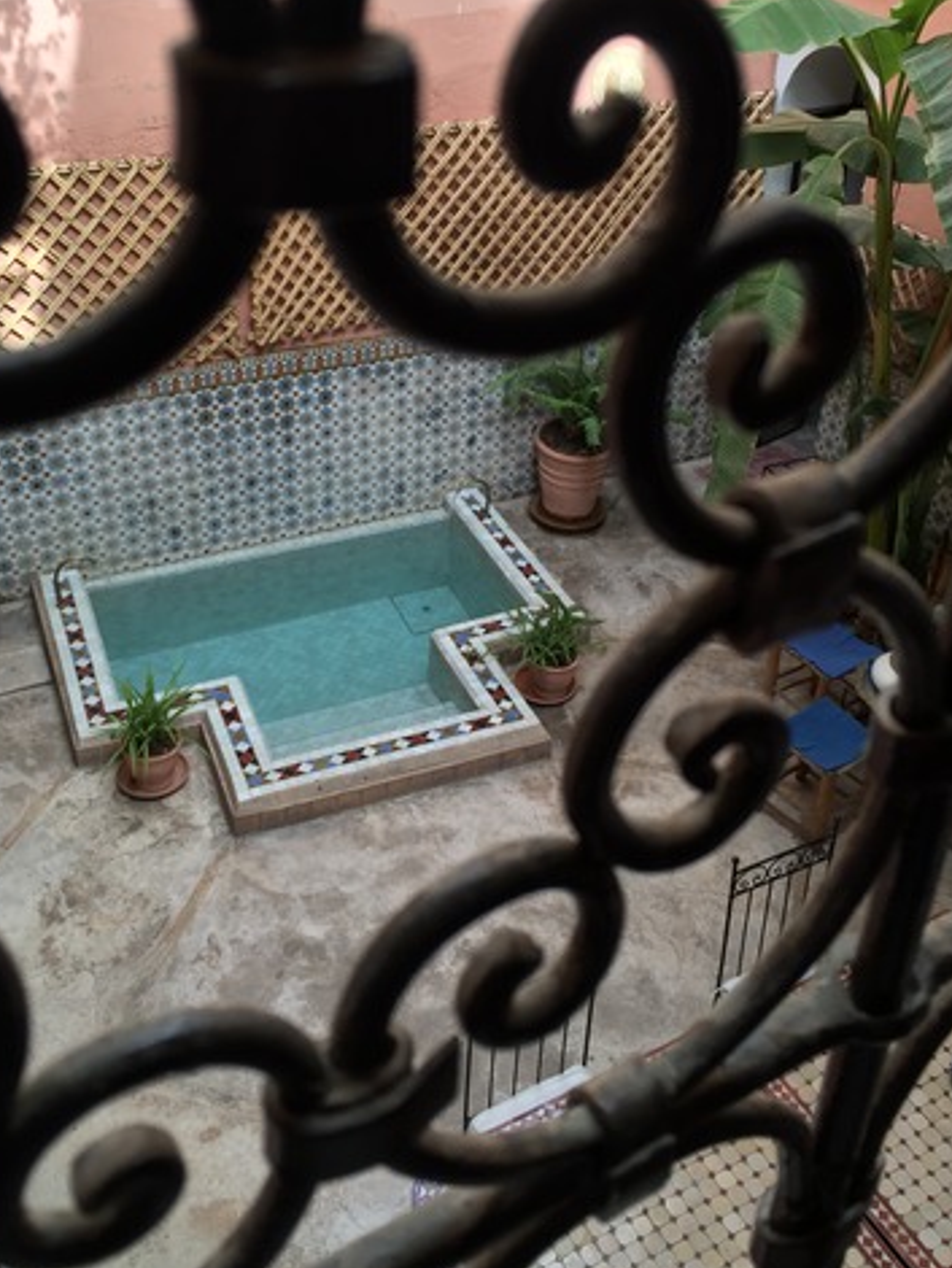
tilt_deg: -32.7
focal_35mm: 37
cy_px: 494
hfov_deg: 38.7
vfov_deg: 49.7
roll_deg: -0.4
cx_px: 480
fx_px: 1356
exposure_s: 1/100
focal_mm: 4.15
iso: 32
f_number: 2.2
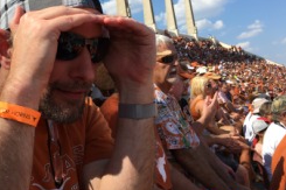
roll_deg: +7.3
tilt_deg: +7.2
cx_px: 82
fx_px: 357
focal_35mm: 45
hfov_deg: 42.6
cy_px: 63
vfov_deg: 29.6
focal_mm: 4.15
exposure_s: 1/1399
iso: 25
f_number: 2.2
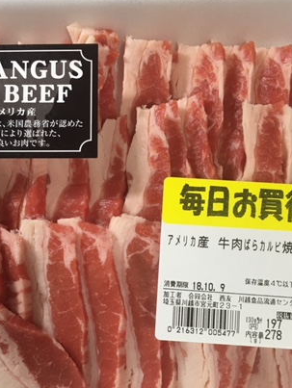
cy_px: 249
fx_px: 517
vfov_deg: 40.8
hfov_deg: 31.5
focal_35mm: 46
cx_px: 127
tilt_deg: -82.0
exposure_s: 1/30
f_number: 2.2
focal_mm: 4.15
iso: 100
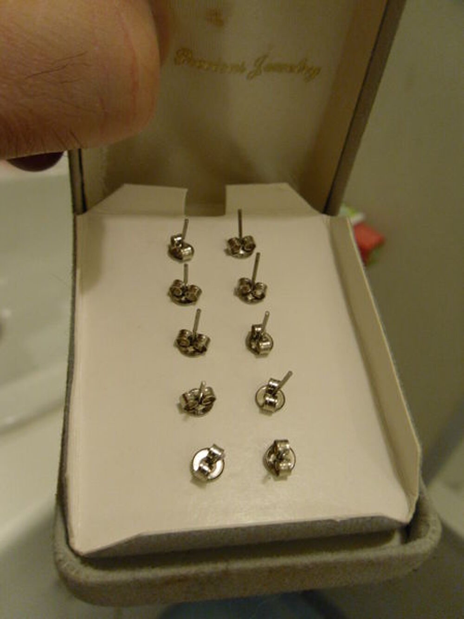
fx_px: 625
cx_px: 232
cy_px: 310
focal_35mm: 35
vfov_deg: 52.6
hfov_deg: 40.7
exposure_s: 1/22
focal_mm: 6.3
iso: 200
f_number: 3.5
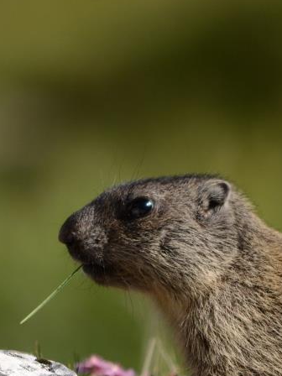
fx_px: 10743
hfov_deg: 1.5
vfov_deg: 2.0
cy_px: 277
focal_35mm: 989
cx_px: 158
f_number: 5.6
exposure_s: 1/1600
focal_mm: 300
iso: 400
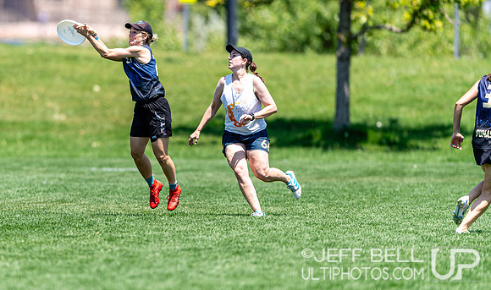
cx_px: 152
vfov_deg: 2.0
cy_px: 137
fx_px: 8220
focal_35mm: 624
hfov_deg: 3.4
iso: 180
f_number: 2.8
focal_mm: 400
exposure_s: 1/2500
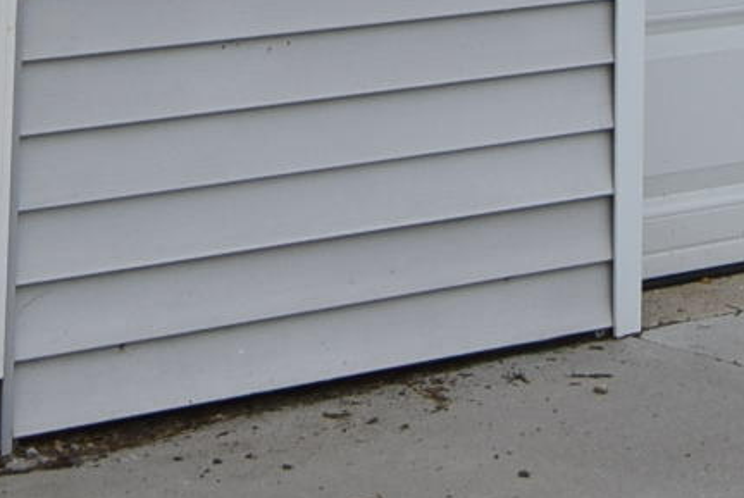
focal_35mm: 176
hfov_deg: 11.6
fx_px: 3650
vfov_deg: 7.1
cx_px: 443
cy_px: -943
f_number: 10
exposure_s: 1/400
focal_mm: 17
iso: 200
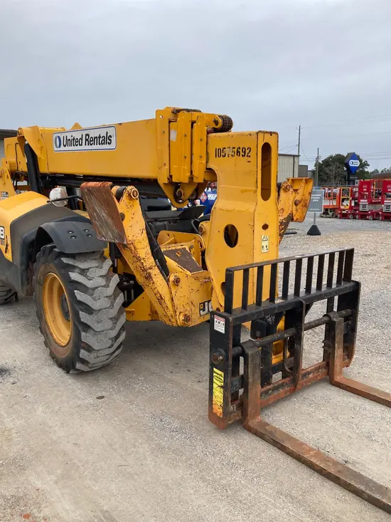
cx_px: 196
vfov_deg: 63.4
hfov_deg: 49.8
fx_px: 422
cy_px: 261
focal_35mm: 28
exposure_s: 1/490
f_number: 1.8
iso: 20
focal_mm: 3.99
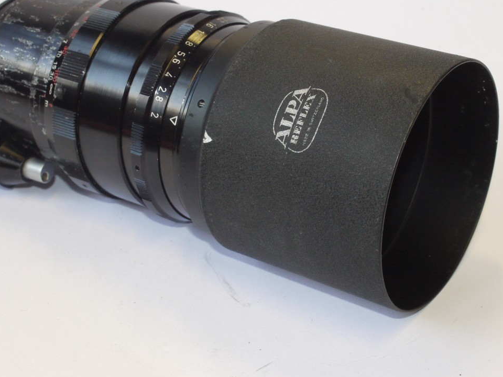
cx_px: 236
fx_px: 1090
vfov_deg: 19.6
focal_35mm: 75
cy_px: 159
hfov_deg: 26.0
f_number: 10
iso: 800
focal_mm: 30
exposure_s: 1/50
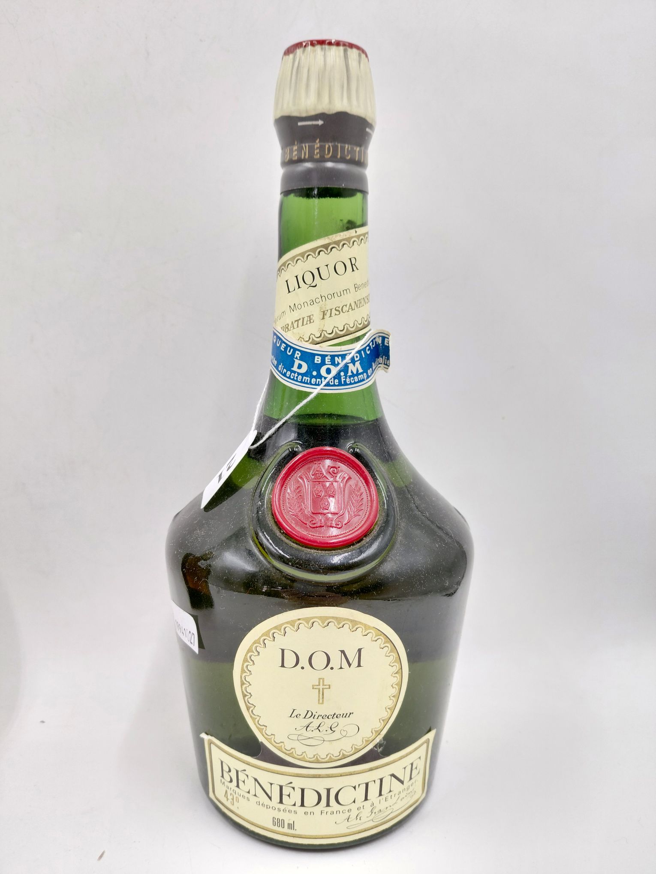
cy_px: 437
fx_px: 632
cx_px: 328
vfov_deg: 69.4
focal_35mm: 25
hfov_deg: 54.9
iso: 160
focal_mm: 4.69
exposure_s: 1/50.1
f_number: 1.8
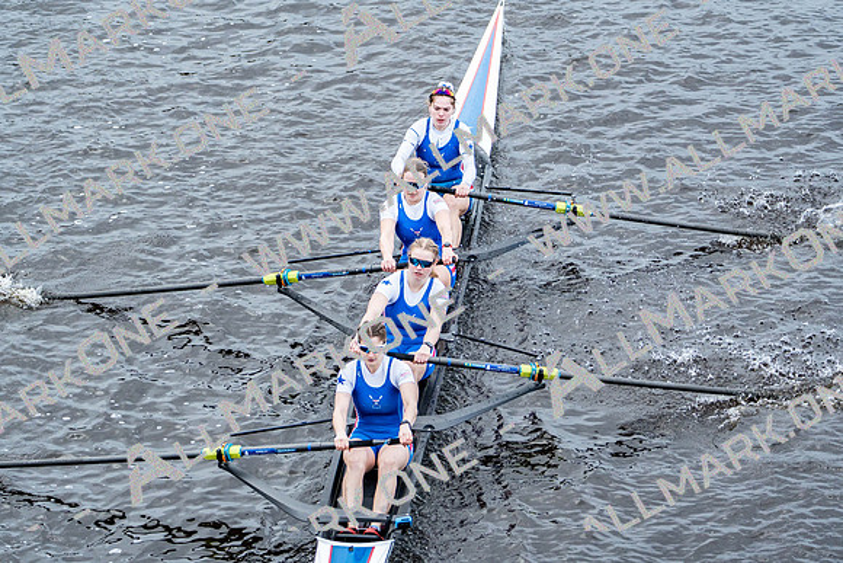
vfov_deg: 6.1
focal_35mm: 225
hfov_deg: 9.1
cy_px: 282
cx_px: 422
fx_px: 5270
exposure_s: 1/1250
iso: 1600
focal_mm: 225
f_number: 5.6
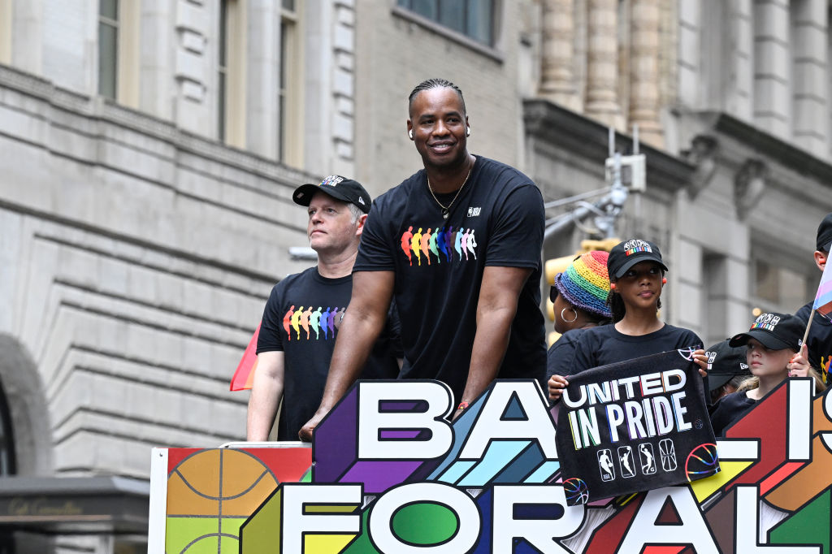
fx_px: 5198
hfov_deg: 9.2
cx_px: 416
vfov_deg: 6.1
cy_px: 277
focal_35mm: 225
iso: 1600
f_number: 5.6
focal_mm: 150
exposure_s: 1/1250
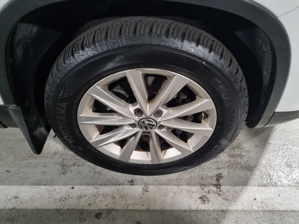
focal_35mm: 26
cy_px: 112
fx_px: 225
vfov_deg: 53.1
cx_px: 150
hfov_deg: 67.3
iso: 640
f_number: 1.8
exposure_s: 1/40
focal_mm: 5.4
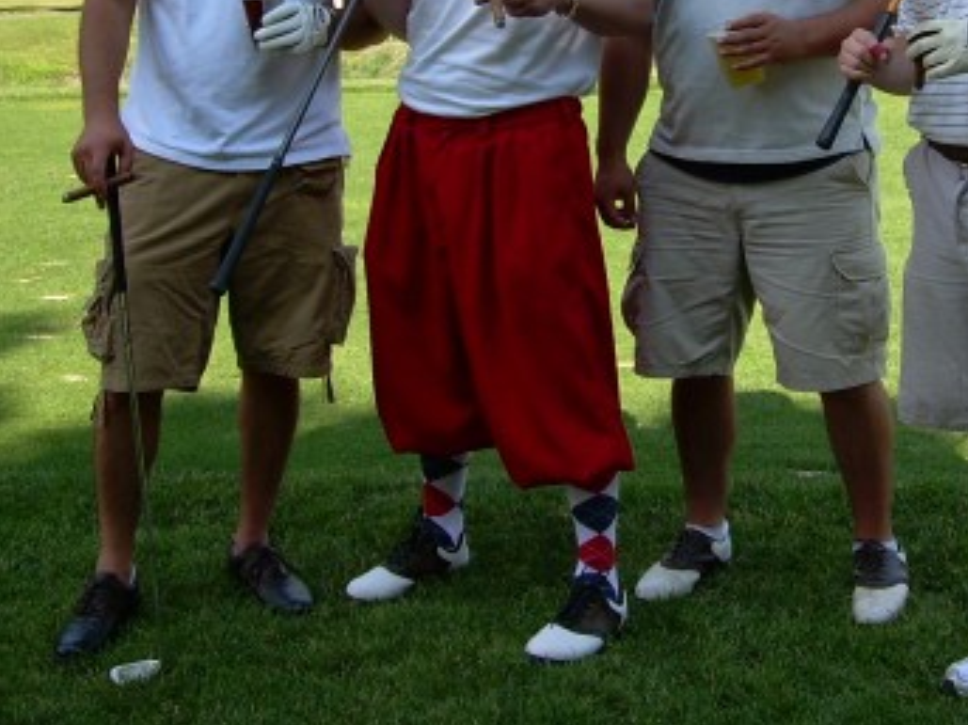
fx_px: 1985
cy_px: 65
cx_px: 627
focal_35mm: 71
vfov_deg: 20.3
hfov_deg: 27.3
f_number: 2.8
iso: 50
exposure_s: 1/420
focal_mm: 6.3
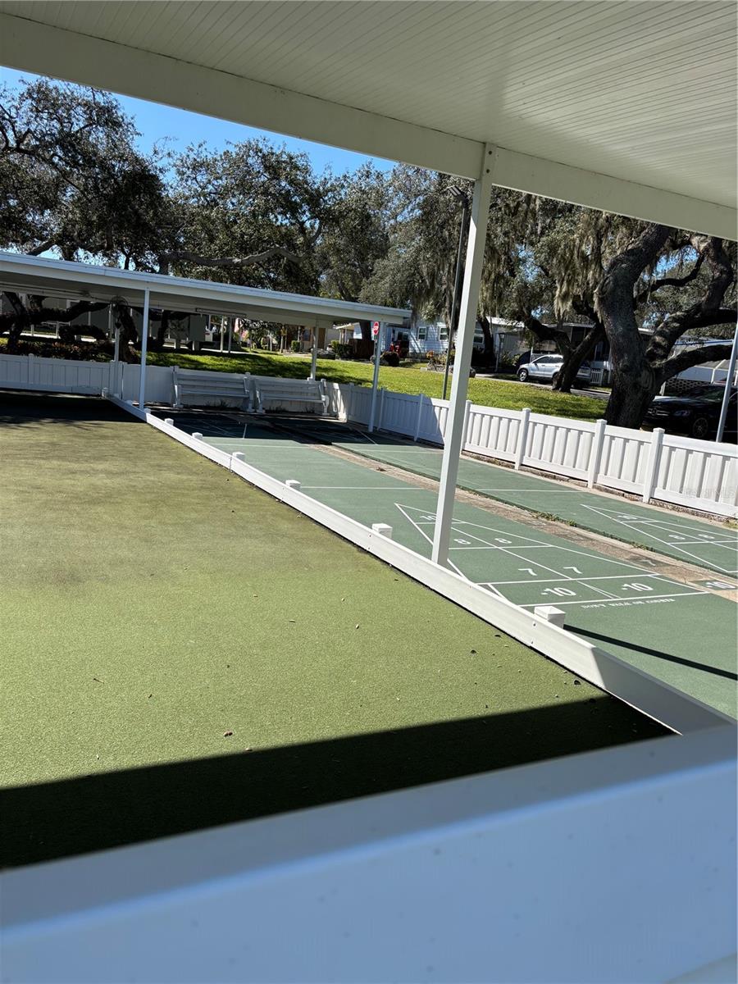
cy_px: 492
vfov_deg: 67.3
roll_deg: -4.5
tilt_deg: -8.0
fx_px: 739
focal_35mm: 26
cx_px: 369
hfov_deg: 53.1
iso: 50
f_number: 1.6
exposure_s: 1/2105
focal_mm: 5.96
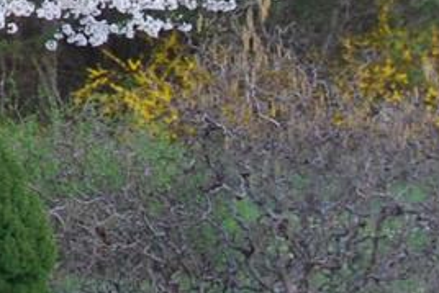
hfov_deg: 6.8
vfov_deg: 4.6
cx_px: -275
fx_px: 3636
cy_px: -275
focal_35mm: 298
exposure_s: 1/125
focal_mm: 26
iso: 200
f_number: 5.6
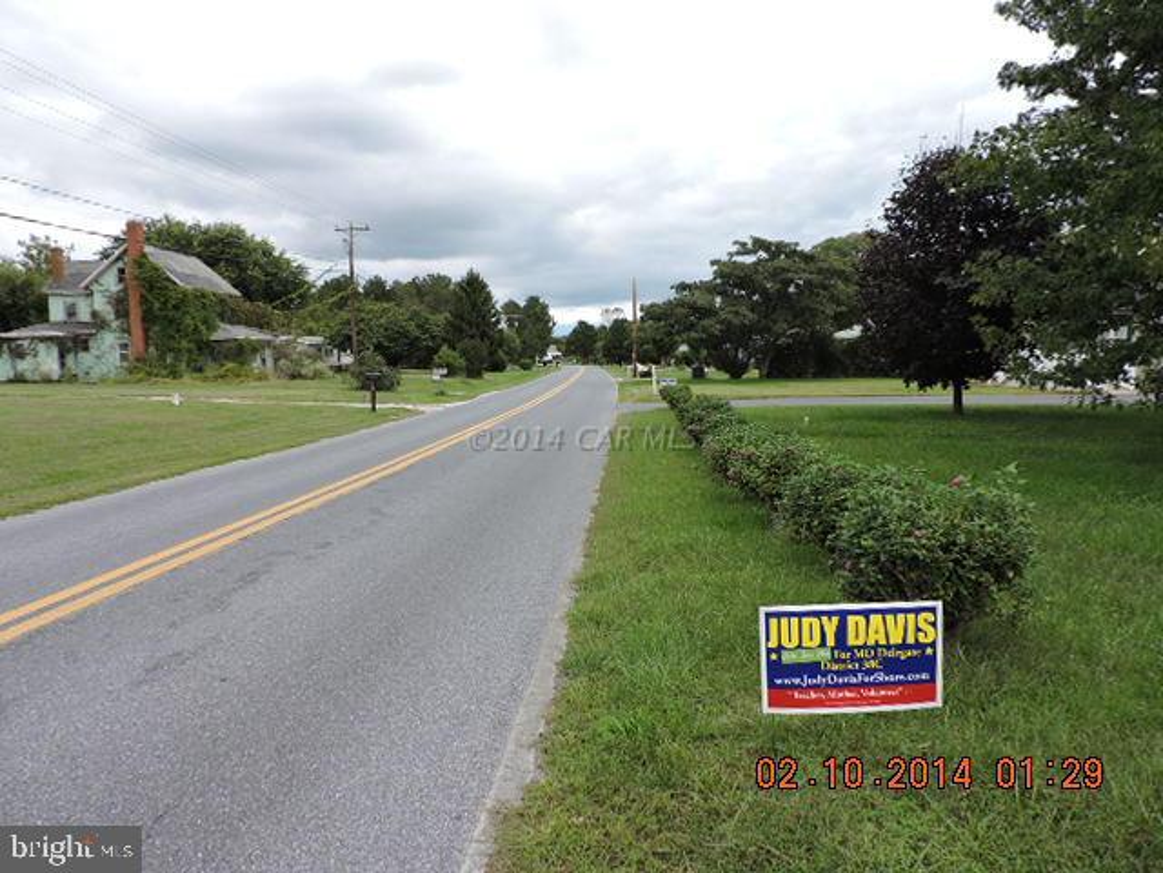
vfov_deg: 56.8
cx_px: 582
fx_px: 806
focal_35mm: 24
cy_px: 436
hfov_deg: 71.6
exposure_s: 1/500
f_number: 3
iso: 100
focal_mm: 4.3
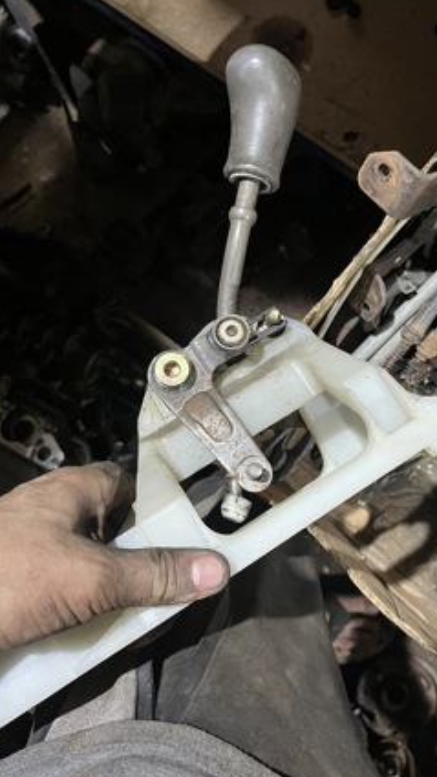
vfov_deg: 61.0
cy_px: 364
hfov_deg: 36.6
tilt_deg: -80.3
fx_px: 659
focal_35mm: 32
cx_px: 252
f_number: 1.6
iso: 400
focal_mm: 5.1
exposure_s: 1/33
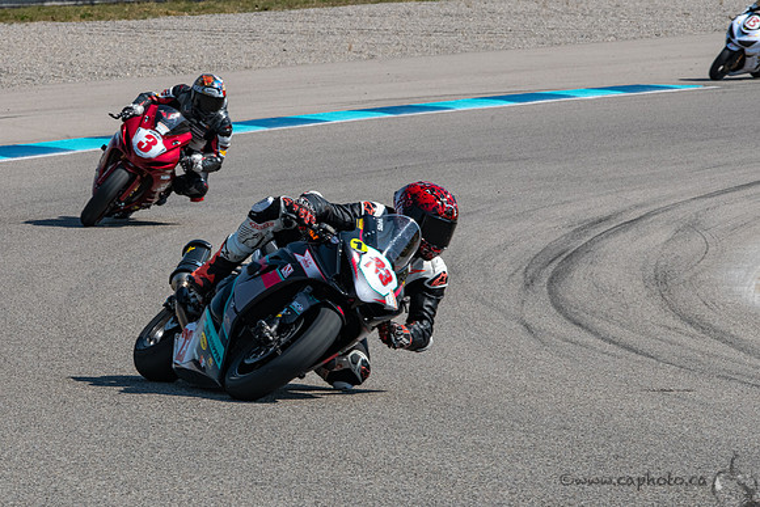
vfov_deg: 4.7
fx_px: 6197
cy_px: 311
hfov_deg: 7.0
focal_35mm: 293
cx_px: 202
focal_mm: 200
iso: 560
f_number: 16
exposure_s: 1/800
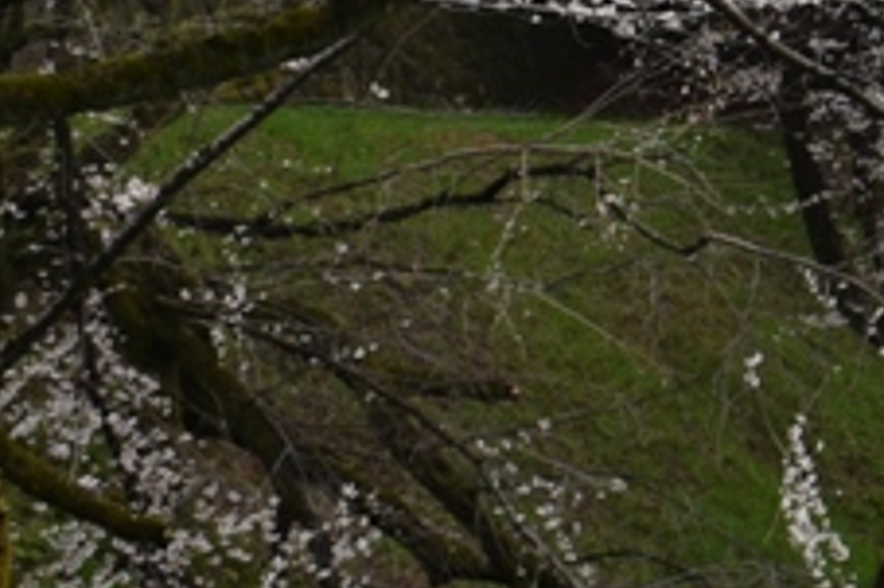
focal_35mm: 142
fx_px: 3491
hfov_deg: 13.7
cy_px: -41
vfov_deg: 9.5
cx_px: 1281
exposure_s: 1/200
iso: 100
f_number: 7.1
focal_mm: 21
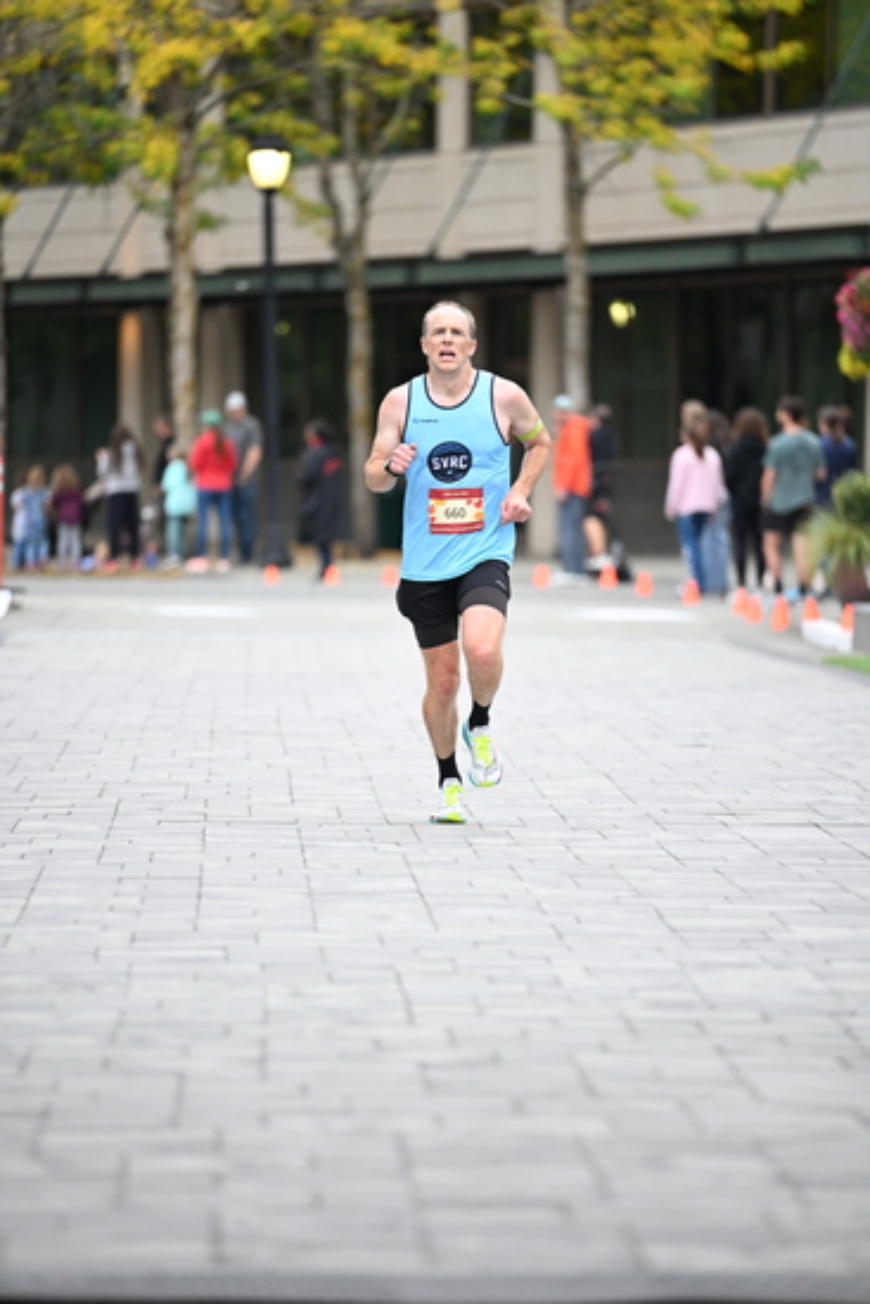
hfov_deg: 6.9
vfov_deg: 10.3
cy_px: 652
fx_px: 7245
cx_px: 435
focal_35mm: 200
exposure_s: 1/1000
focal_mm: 200
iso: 1600
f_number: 2.8
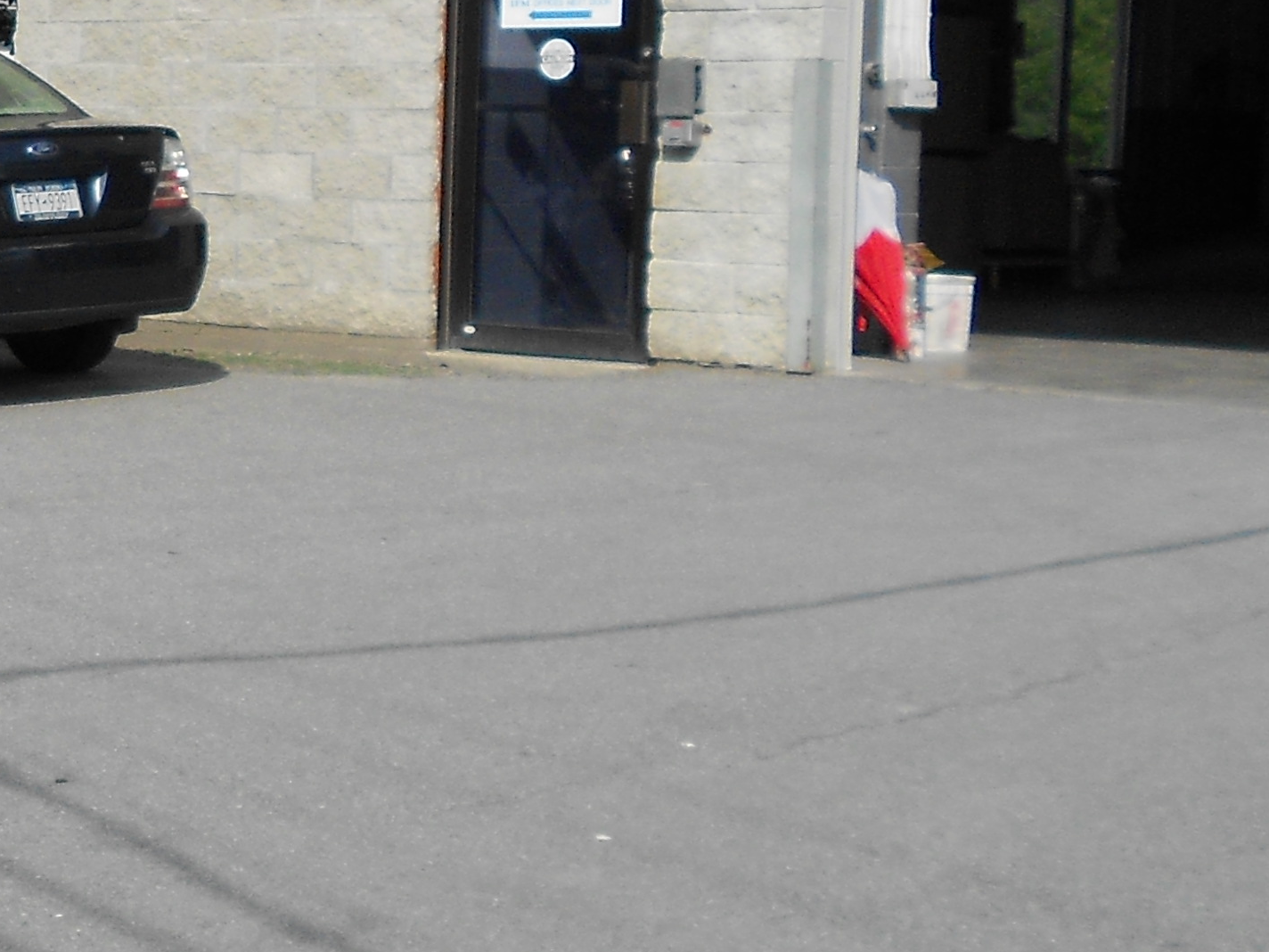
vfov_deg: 16.8
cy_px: 384
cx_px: -569
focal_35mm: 88
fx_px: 3226
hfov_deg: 19.7
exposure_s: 1/1000
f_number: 3.4
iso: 80
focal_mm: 5.1
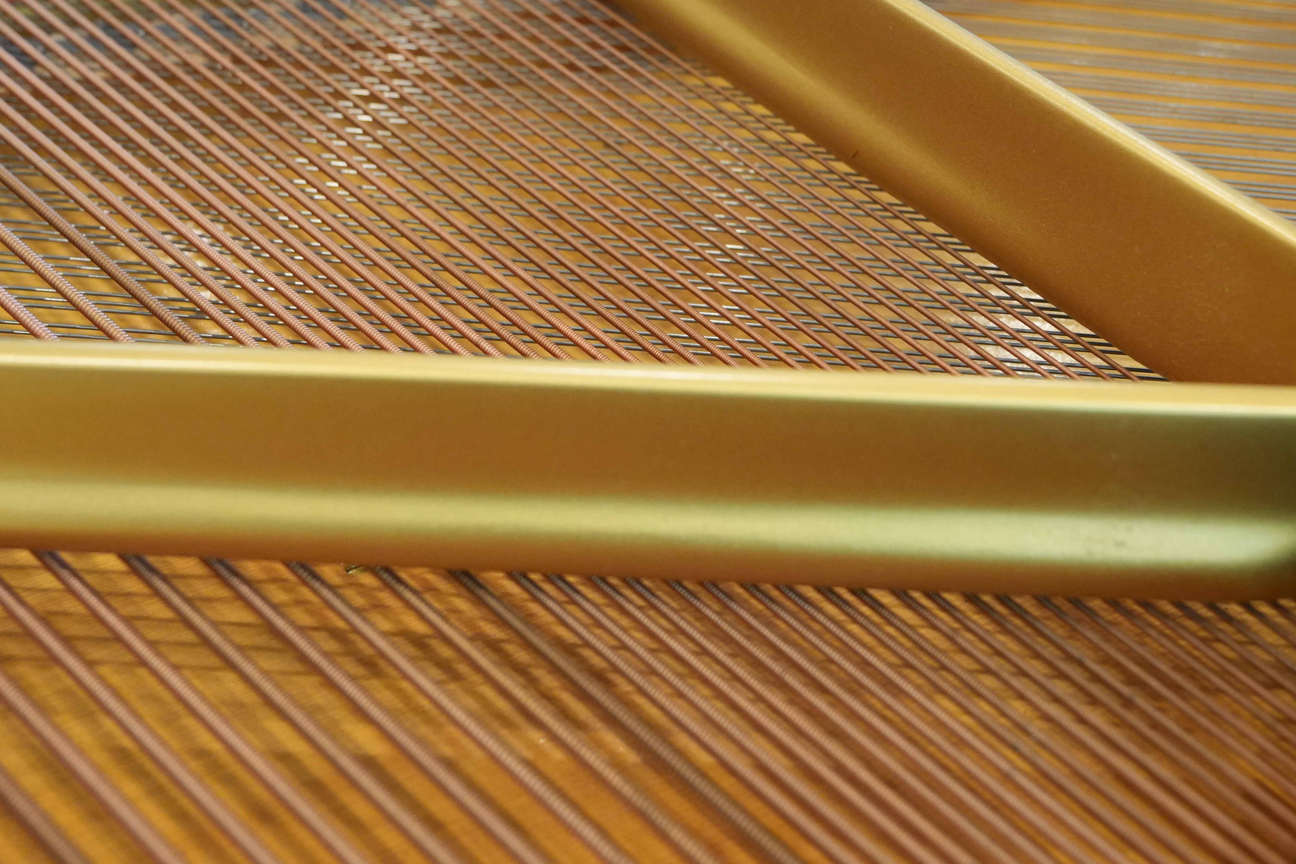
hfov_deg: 33.5
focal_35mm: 60
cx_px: 712
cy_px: 332
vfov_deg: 22.7
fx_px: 2149
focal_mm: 29
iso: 1600
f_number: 2.8
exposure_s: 1/160
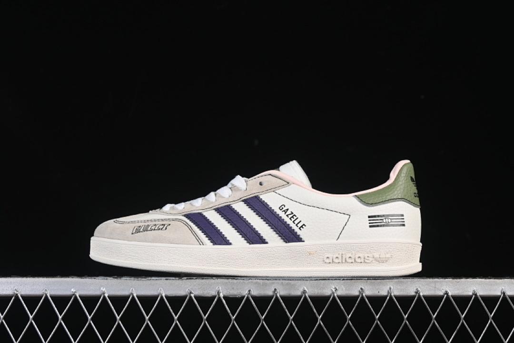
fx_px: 1071
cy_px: 172
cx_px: 257
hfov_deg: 27.0
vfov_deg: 18.2
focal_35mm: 75
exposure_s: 1/80
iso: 160
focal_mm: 50
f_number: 8
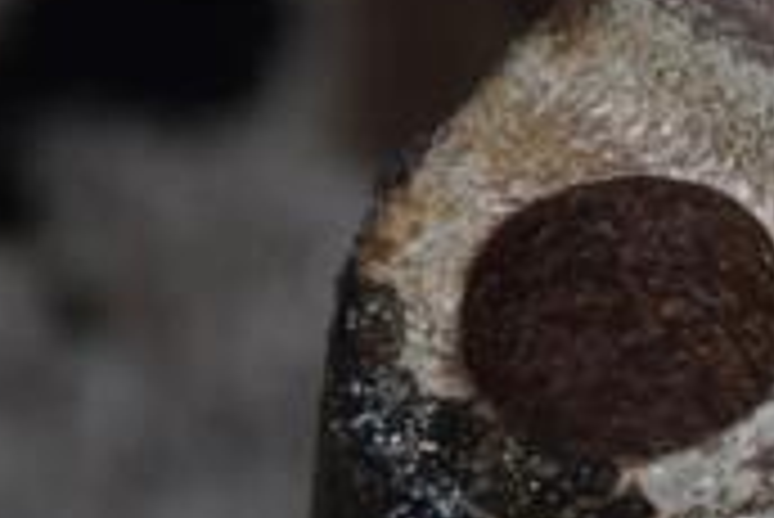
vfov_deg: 2.5
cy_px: 113
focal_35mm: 550
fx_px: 11829
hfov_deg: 3.7
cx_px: 846
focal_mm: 105
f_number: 5.6
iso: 800
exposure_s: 1/60
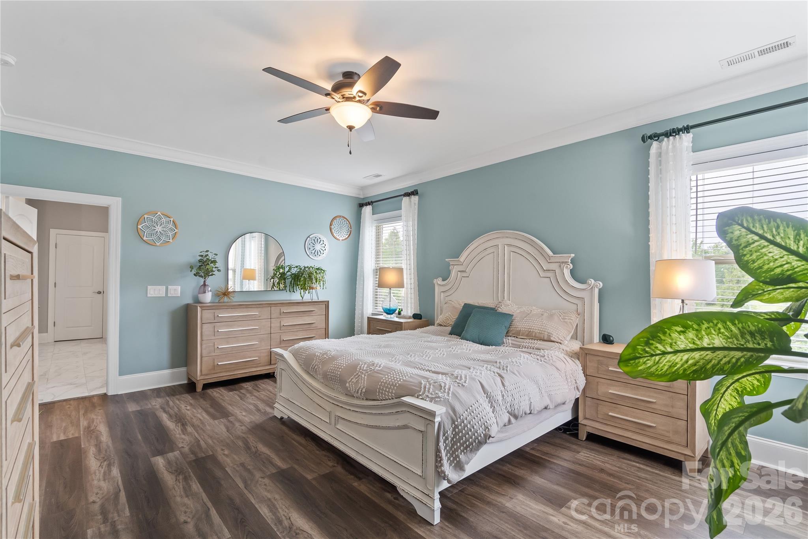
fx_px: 359
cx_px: 404
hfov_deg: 96.7
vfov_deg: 73.7
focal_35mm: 16
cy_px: 270
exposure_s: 1/15
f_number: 8
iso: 1000
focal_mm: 16
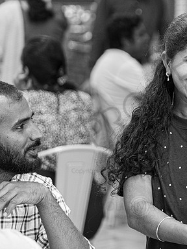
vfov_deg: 9.0
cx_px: 181
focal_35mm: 220
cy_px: 99
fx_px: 1585
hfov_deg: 6.7
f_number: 2.8
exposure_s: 1/60
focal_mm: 83.8
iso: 1600
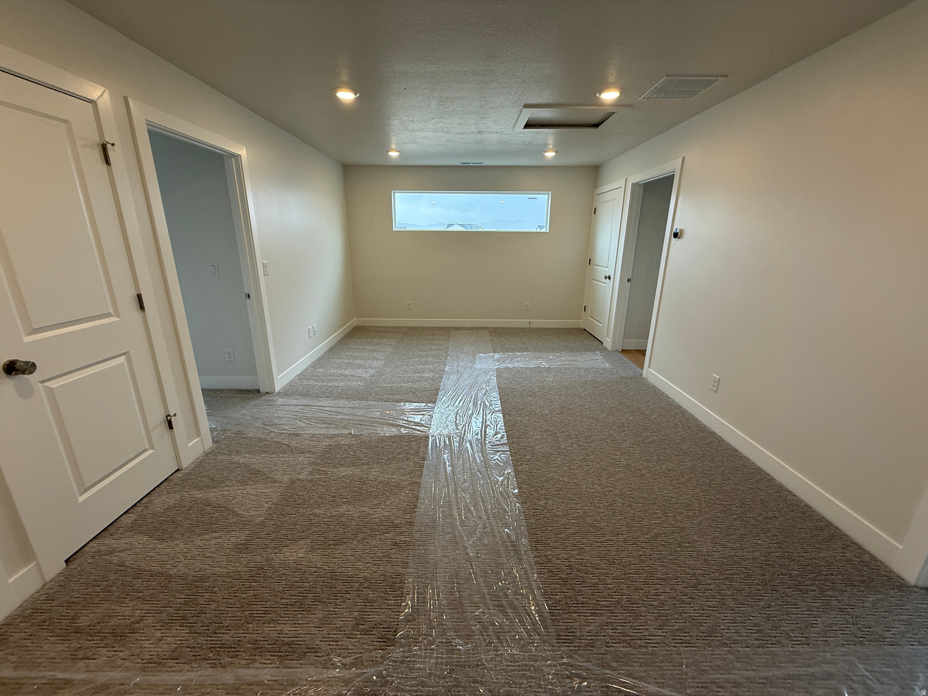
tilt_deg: -16.6
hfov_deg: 102.1
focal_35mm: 14
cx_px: 464
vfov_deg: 85.7
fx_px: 375
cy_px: 348
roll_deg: +0.6
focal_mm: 2.22
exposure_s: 1/120
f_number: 2.2
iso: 100
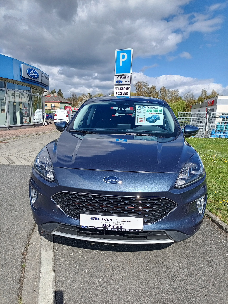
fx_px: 220
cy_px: 152
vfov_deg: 69.4
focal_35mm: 25
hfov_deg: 54.9
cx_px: 114
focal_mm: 4.69
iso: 101
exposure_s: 1/945
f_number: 1.79
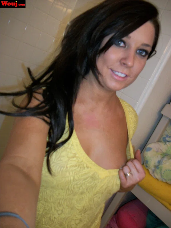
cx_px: 86
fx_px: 211
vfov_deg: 56.8
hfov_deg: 44.2
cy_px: 114
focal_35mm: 32
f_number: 2.9
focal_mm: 5.7
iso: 160
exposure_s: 1/30
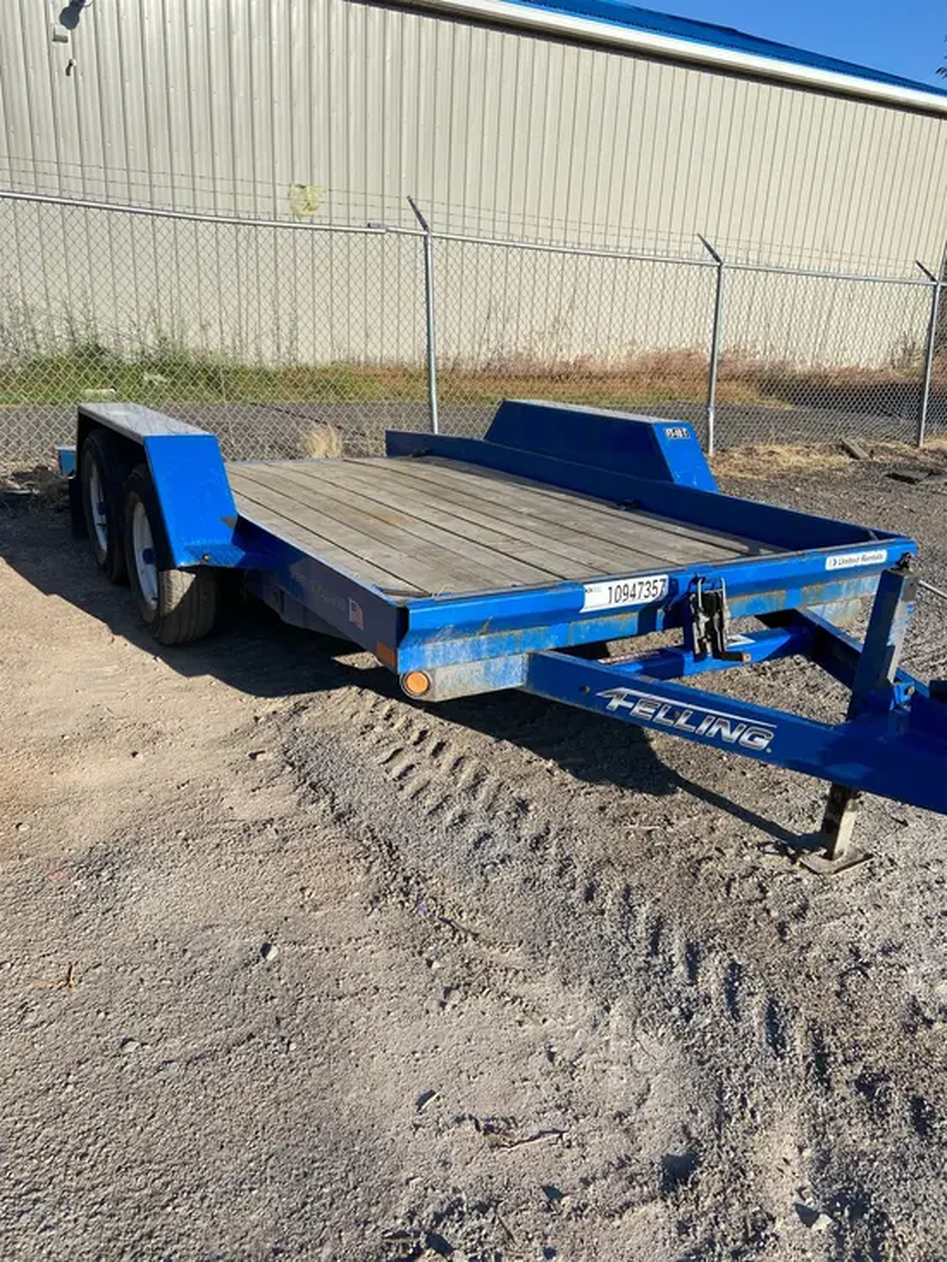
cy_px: 631
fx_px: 948
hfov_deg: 53.1
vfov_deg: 67.3
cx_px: 474
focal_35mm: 26
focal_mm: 4.25
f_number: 1.8
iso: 32
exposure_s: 1/2463
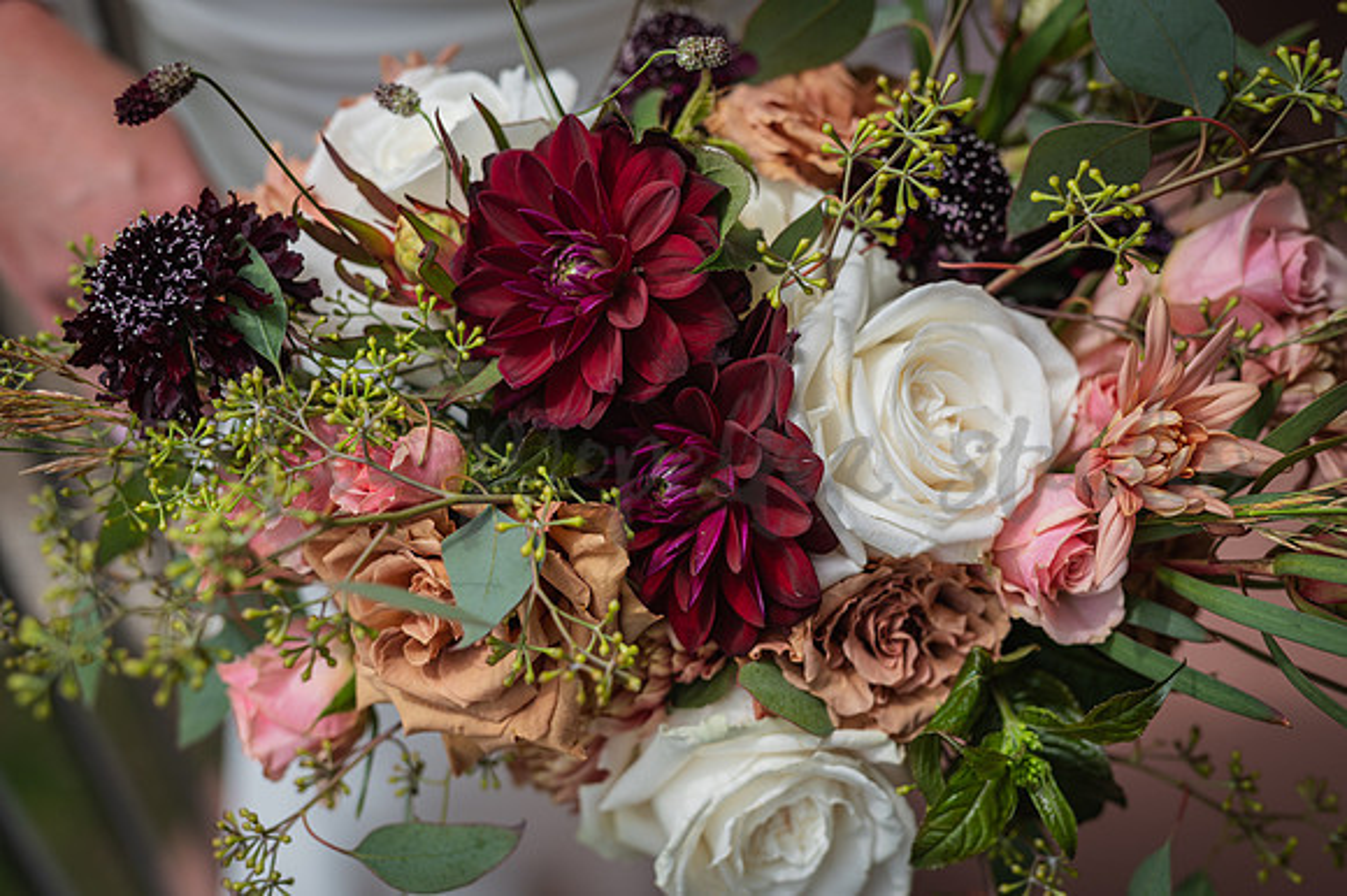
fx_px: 1870
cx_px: 674
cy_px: 448
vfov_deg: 27.0
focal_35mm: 50
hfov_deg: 39.6
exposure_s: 1/1000
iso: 250
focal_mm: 50
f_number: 3.5
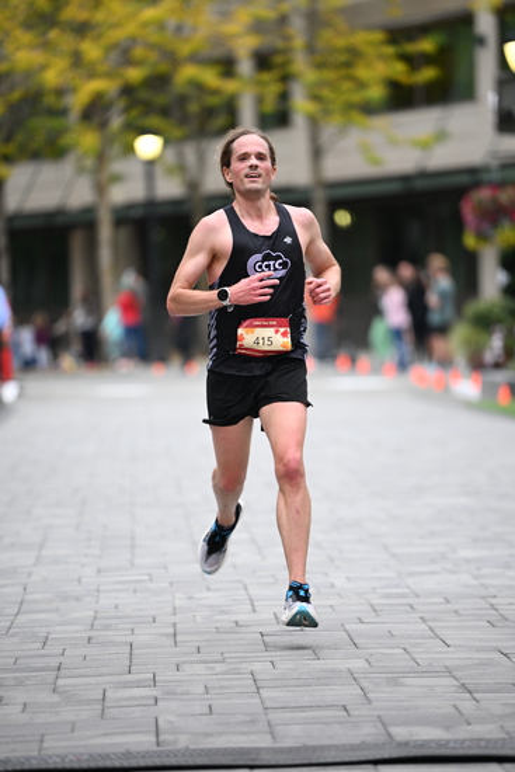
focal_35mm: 180
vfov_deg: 11.4
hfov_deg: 7.6
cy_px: 386
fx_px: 3860
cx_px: 258
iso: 1600
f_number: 2.8
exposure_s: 1/1250
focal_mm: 180
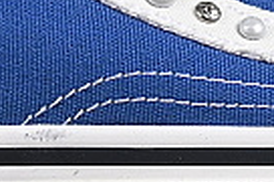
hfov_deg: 3.5
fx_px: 4533
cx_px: 77
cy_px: -142
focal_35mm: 597
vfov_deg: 2.3
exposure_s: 1/80
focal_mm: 50
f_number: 8
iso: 160
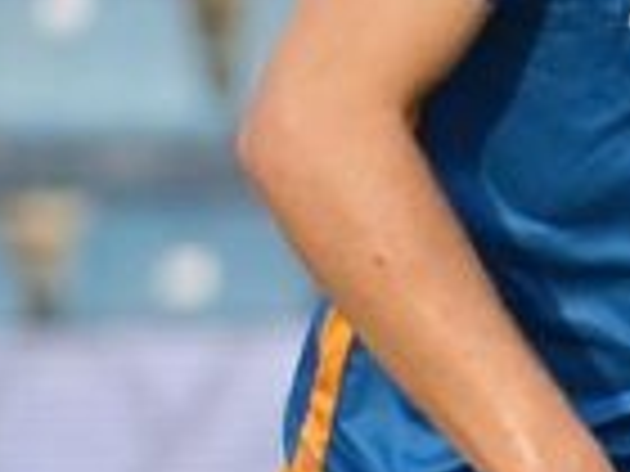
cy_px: 369
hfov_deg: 1.1
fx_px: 31467
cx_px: 2817
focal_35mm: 1729
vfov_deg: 0.9
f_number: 4.5
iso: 320
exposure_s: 1/1250
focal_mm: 200
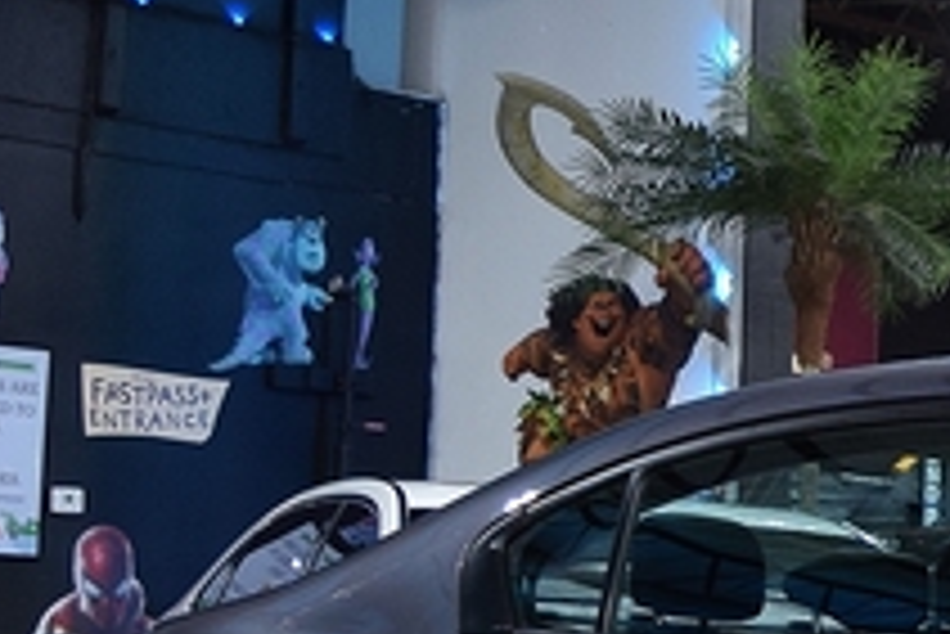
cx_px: 1648
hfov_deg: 14.1
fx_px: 3459
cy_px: 488
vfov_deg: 10.5
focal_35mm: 131
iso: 800
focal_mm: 18
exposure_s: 1/60
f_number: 4
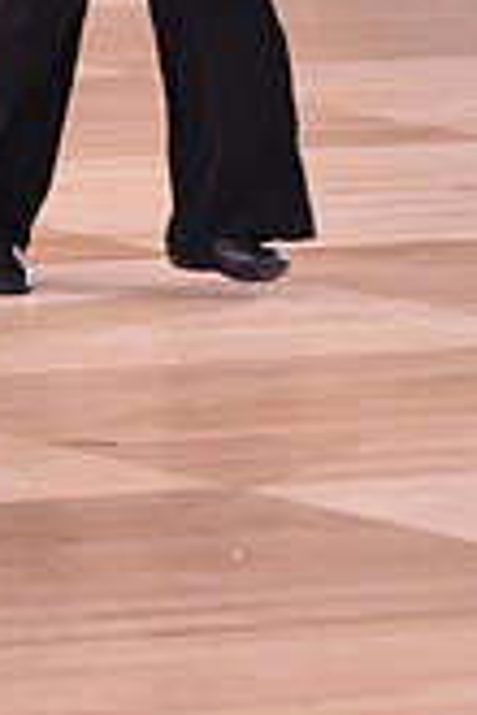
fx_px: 13991
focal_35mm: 704
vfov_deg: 2.9
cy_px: -321
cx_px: 575
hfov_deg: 2.0
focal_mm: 200
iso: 1600
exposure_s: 1/250
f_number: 5
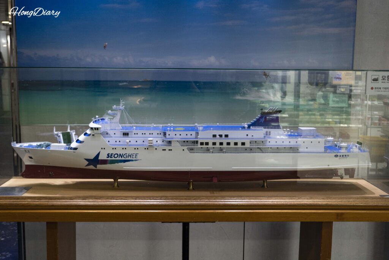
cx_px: 194
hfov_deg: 47.4
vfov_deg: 32.6
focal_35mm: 41
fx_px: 443
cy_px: 130
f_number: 5
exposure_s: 1/160
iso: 4000
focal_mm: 41
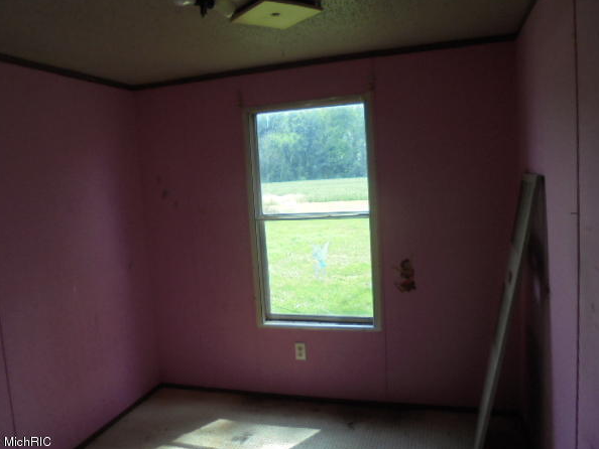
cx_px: 280
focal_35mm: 28
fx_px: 485
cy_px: 220
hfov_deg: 63.4
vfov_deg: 49.8
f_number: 3.5
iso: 100
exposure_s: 1/125
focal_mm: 4.6
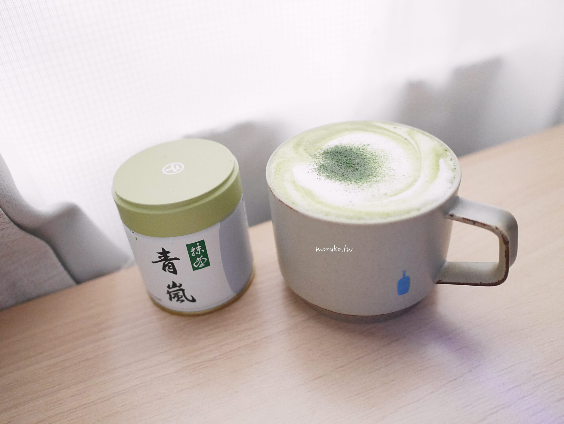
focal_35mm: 30
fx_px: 489
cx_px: 282
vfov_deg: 46.8
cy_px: 212
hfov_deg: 59.9
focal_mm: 15
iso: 2000
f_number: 1.8
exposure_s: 1/60
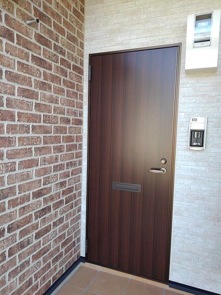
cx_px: 110
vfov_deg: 69.4
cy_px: 148
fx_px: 213
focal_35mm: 25
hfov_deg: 54.9
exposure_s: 1/100
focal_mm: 3.46
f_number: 2.2
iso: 80
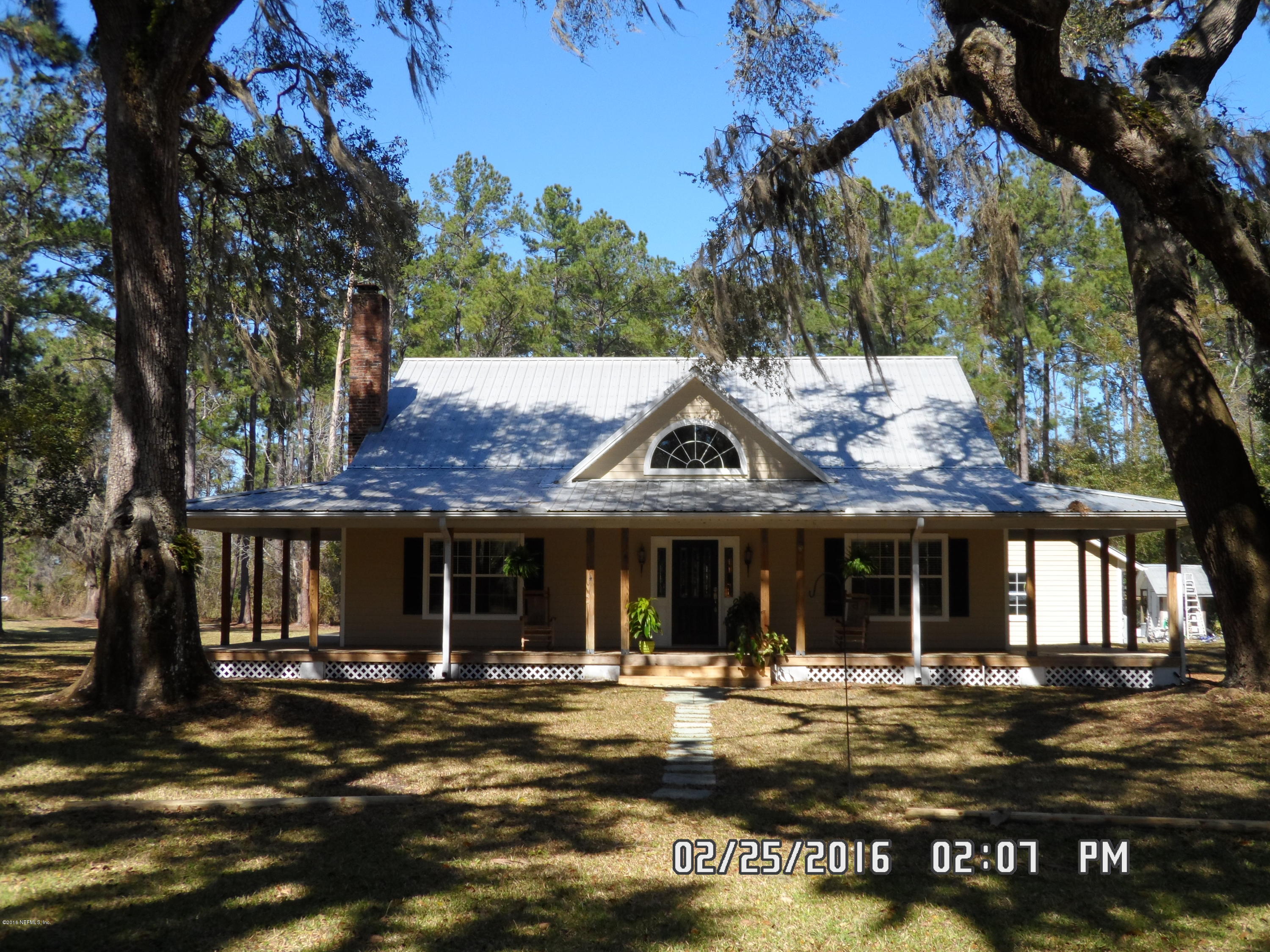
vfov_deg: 35.1
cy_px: 476
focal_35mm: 41
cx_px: 635
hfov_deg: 45.8
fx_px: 1504
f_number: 3.7
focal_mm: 6.8
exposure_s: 1/500
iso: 80
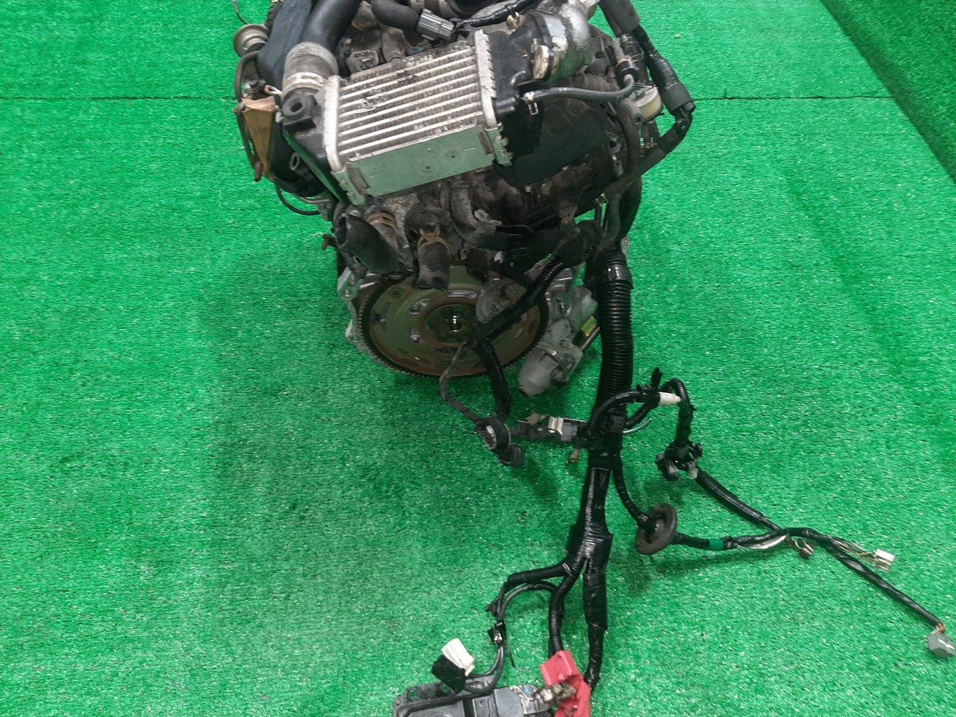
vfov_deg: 53.1
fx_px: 718
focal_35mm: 26
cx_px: 478
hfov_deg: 67.3
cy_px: 358
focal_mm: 3.93
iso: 205
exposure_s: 1/50
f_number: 1.7
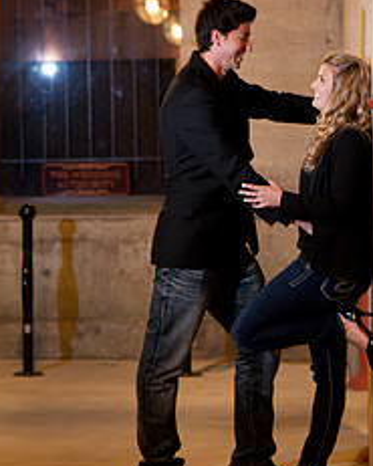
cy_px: 109
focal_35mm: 155
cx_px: 122
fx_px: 2137
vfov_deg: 12.4
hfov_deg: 10.0
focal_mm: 85
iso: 400
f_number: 2.5
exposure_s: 1/6
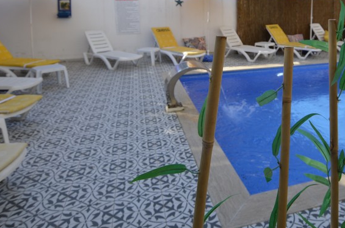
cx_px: 228
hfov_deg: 60.8
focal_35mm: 30
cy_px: 34
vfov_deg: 41.0
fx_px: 286
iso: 100
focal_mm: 11
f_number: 8
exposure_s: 1/180
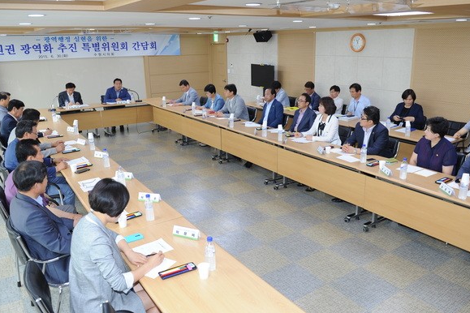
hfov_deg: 63.6
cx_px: 252
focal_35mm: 29
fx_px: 379
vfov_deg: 45.0
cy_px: 152
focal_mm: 24
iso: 800
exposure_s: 1/125
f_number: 3.5
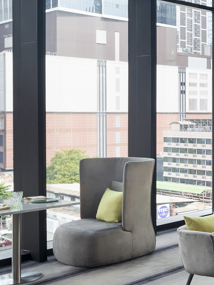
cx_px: 378
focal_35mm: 62
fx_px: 511
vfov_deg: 30.2
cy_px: 44
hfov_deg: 18.7
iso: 320
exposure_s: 1/100
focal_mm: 19
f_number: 8
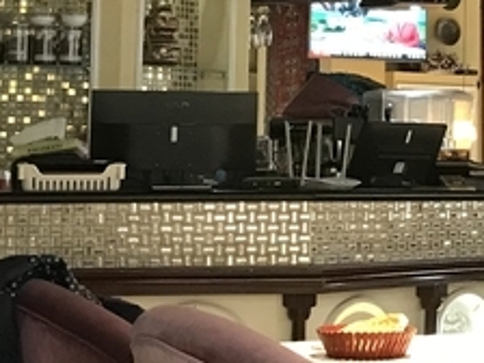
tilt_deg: +5.1
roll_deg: -1.4
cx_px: 506
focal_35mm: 128
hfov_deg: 15.1
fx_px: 1790
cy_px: 22
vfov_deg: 11.5
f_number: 1.8
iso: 100
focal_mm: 3.99
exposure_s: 1/17
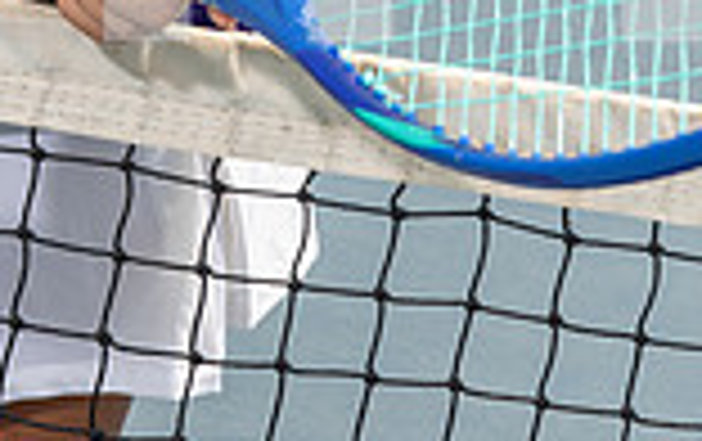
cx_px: 266
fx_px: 2644
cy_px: -410
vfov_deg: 9.0
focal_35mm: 138
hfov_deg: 15.1
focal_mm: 47
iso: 100
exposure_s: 1/250
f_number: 8
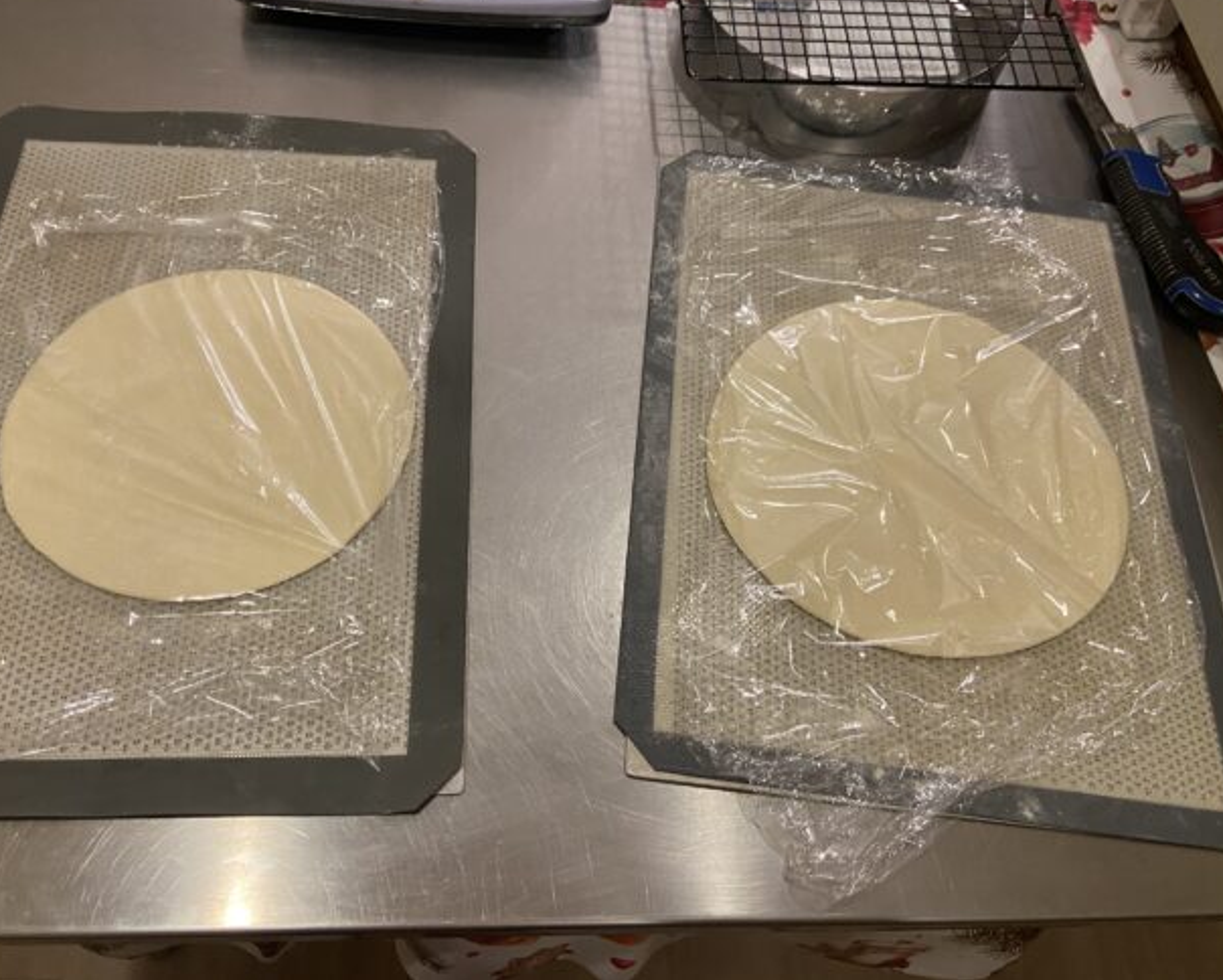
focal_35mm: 28
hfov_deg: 62.1
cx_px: 564
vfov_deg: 51.6
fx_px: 1014
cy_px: 476
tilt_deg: -60.3
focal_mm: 4.25
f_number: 1.8
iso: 250
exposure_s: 1/50
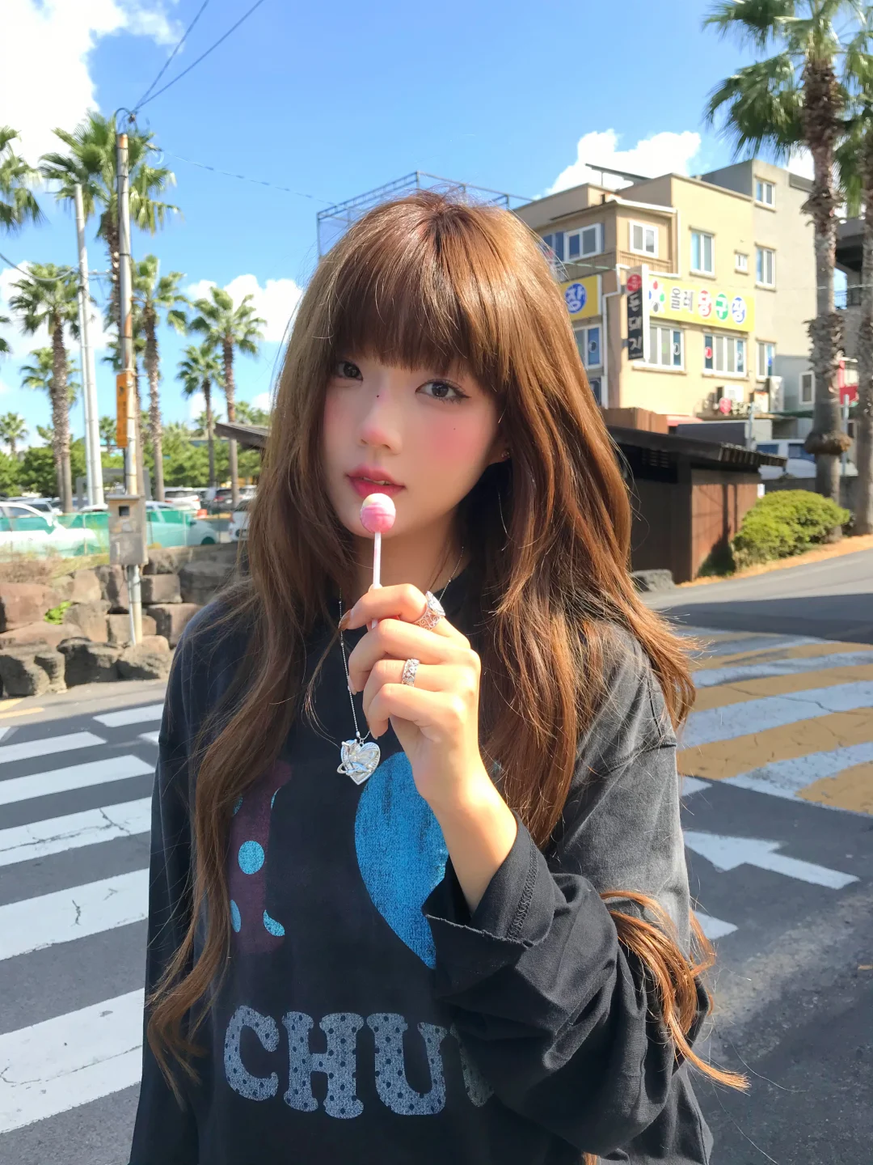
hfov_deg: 49.7
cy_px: 582
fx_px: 942
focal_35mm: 28
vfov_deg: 63.4
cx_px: 436
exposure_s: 1/879
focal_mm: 3.99
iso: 20
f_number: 1.8
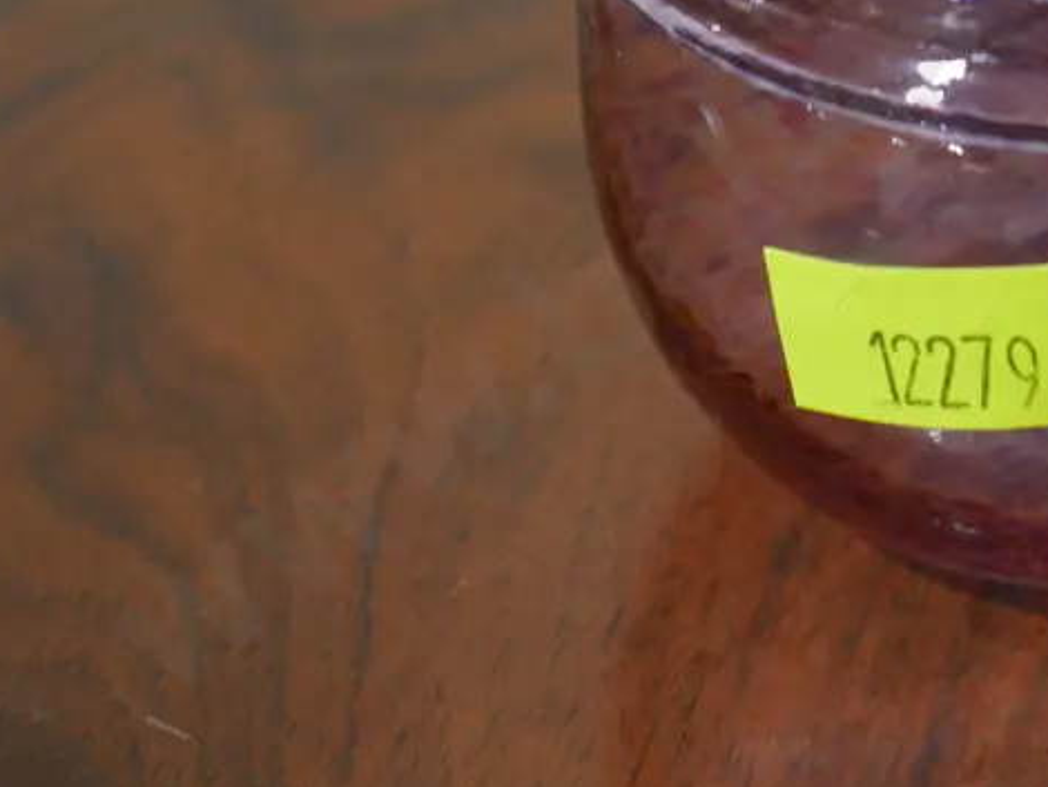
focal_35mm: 109
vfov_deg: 13.4
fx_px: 3302
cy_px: -21
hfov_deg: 17.6
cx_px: 1046
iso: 1000
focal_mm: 25
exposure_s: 1/60
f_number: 5.3
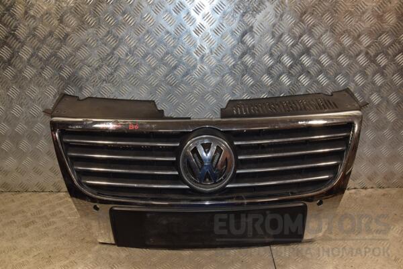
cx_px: 202
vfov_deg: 40.0
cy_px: 134
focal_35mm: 33
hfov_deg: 57.2
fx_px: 369
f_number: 6.3
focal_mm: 22
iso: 800
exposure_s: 1/200
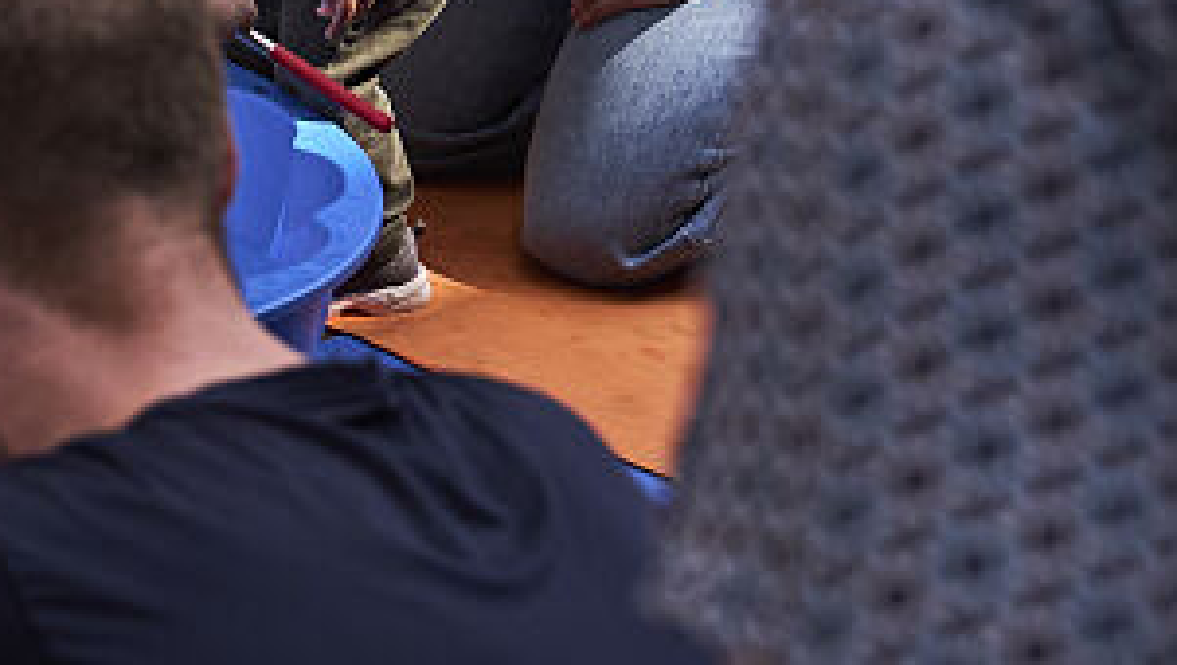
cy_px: 70
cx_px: -868
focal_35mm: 146
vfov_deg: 8.3
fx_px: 4561
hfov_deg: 13.4
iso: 250
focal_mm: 35
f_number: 3.5
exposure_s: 1/2000
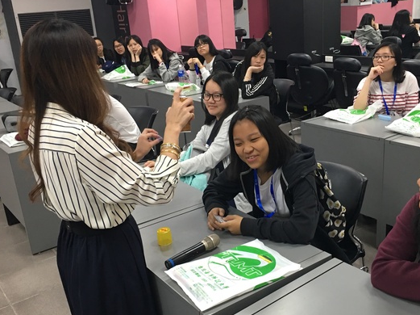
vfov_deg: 36.7
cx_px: 236
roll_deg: +3.9
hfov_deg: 47.8
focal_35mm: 39
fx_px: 473
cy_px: 177
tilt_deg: -19.4
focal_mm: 4.15
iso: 64
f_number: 2.2
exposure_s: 1/15
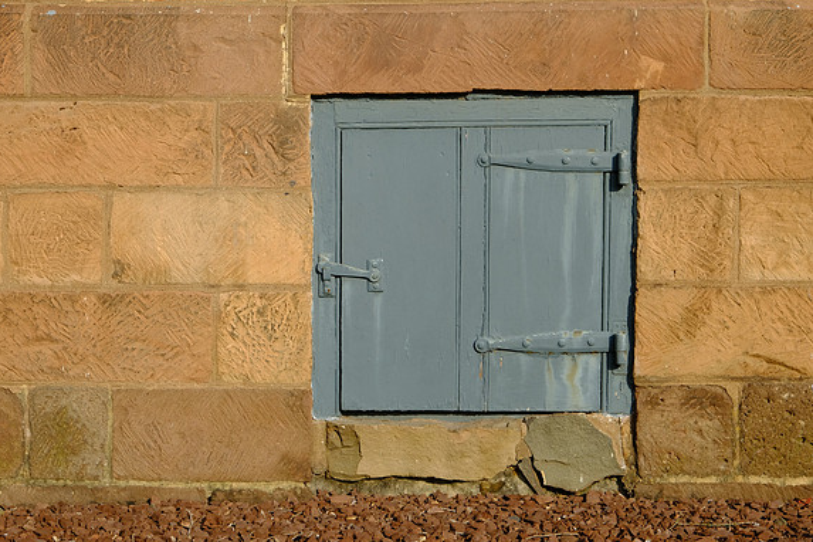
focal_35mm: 77
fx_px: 1739
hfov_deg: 26.3
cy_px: 273
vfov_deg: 17.7
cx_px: 404
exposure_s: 1/170
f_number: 11
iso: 200
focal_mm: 50.5
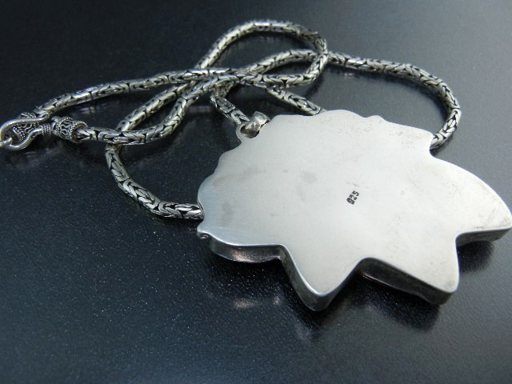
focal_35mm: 39
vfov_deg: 36.8
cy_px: 192
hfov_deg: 47.9
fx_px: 577
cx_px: 256
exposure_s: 1/30
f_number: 3.7
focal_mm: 7.1
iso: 175
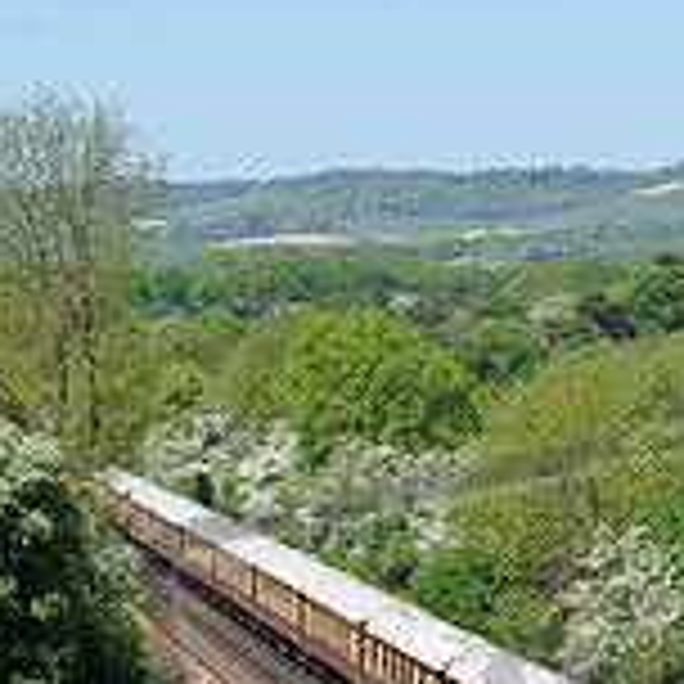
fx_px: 4337
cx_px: 788
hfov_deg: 8.9
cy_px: 842
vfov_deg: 8.9
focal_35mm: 194
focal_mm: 60
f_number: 5.6
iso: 250
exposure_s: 1/1000
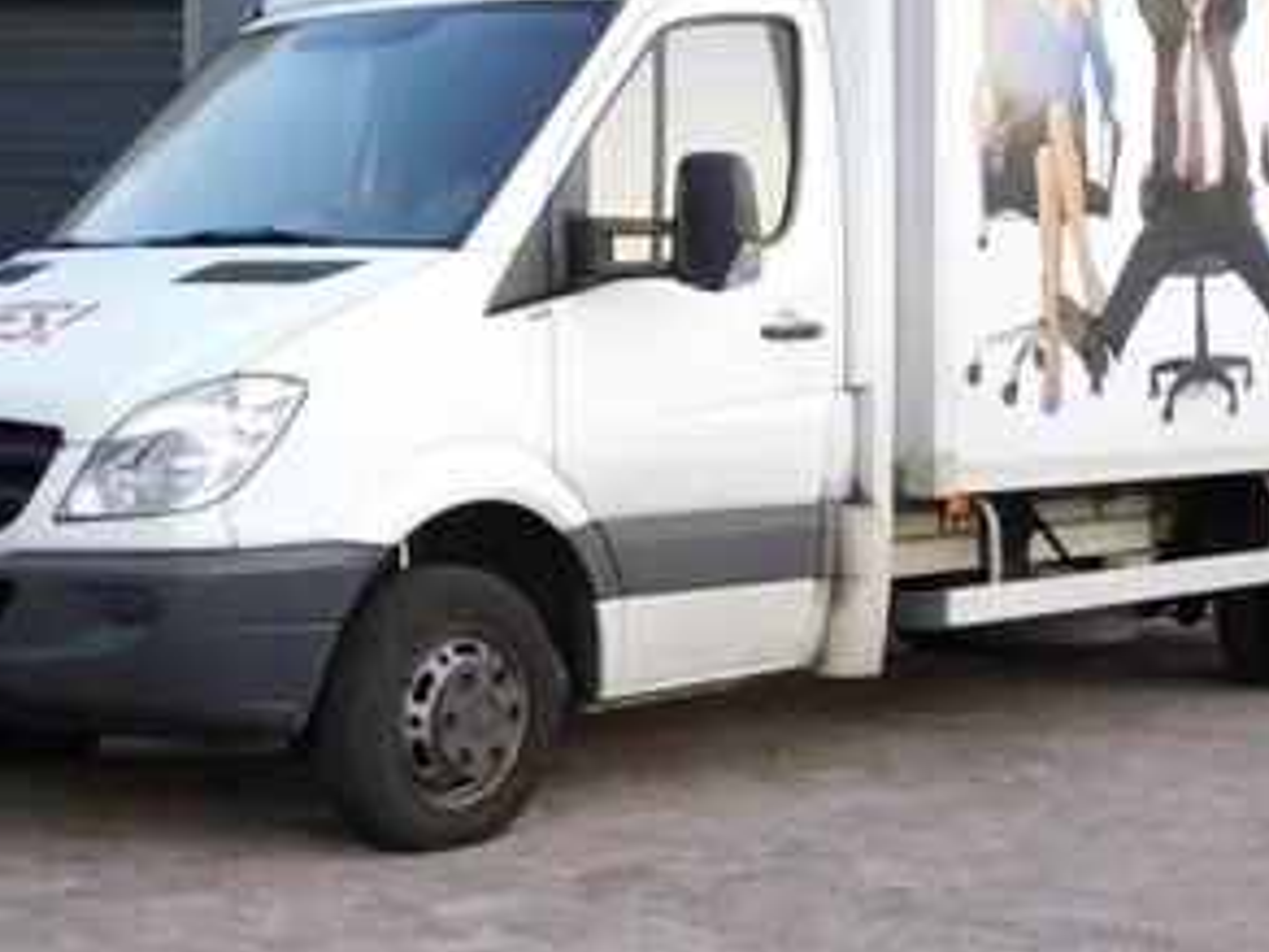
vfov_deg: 19.7
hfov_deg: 26.3
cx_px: 691
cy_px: 209
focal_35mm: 74
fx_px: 2713
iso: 125
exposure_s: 1/50
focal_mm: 8.1
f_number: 4
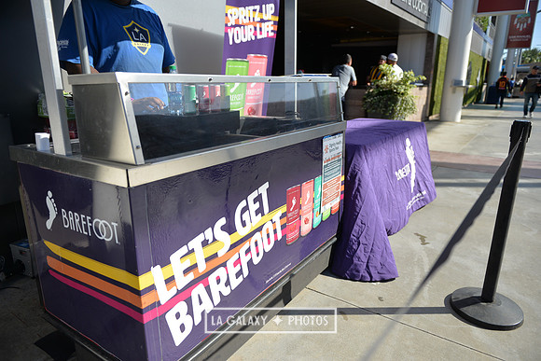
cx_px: 270
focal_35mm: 24
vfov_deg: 53.2
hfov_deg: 73.7
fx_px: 361
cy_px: 180
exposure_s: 1/4000
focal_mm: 24
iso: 250
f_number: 2.8
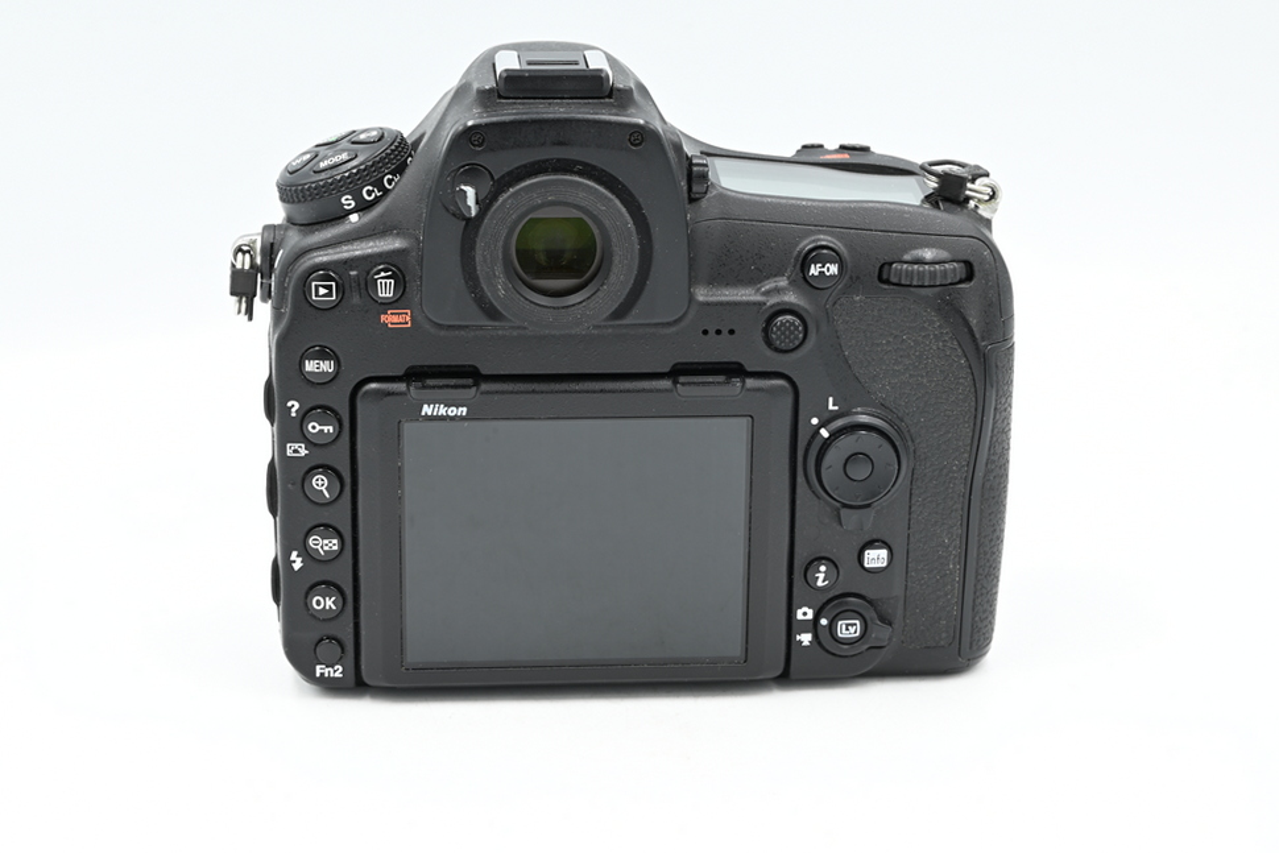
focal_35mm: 75
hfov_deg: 27.0
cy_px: 426
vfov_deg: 18.2
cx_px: 640
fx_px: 2665
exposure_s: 1/13
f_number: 14
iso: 200
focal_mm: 75
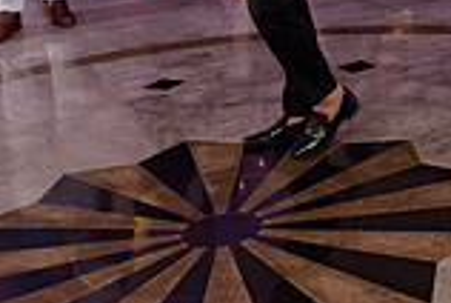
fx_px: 1105
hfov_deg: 21.3
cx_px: 551
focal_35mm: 88
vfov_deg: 14.4
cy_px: -173
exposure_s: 1/125
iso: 1600
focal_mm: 24
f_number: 3.2
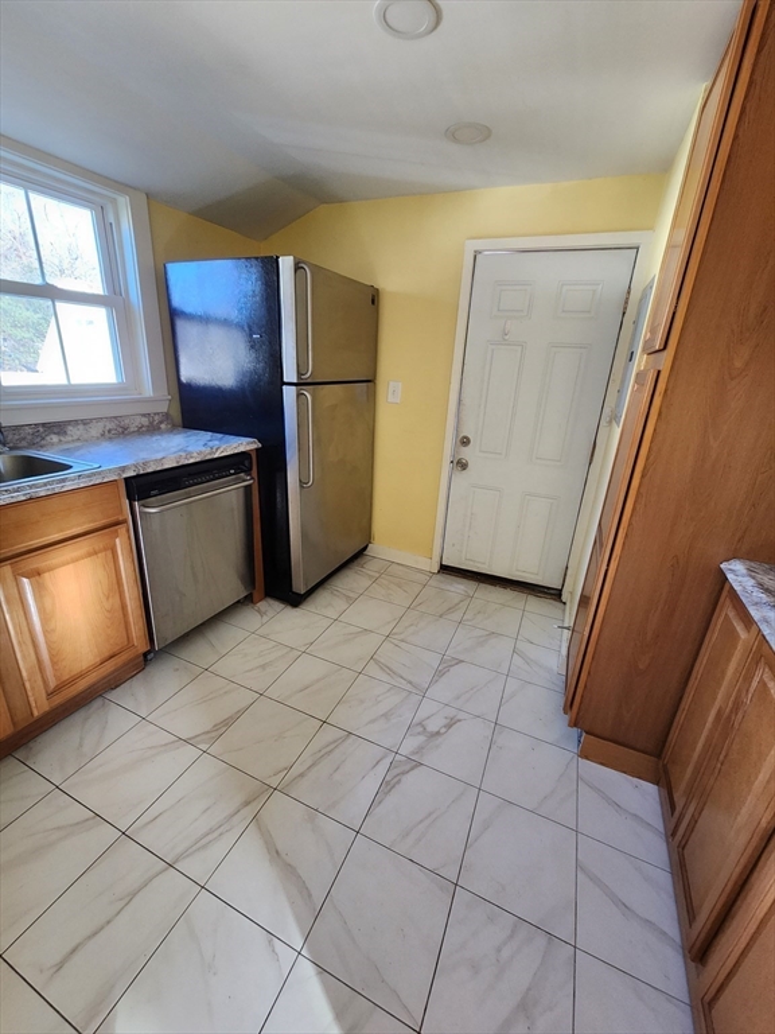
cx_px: 388
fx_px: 388
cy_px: 517
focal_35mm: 13
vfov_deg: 106.2
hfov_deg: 89.9
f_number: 2.2
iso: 250
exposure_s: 1/60
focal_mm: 2.2
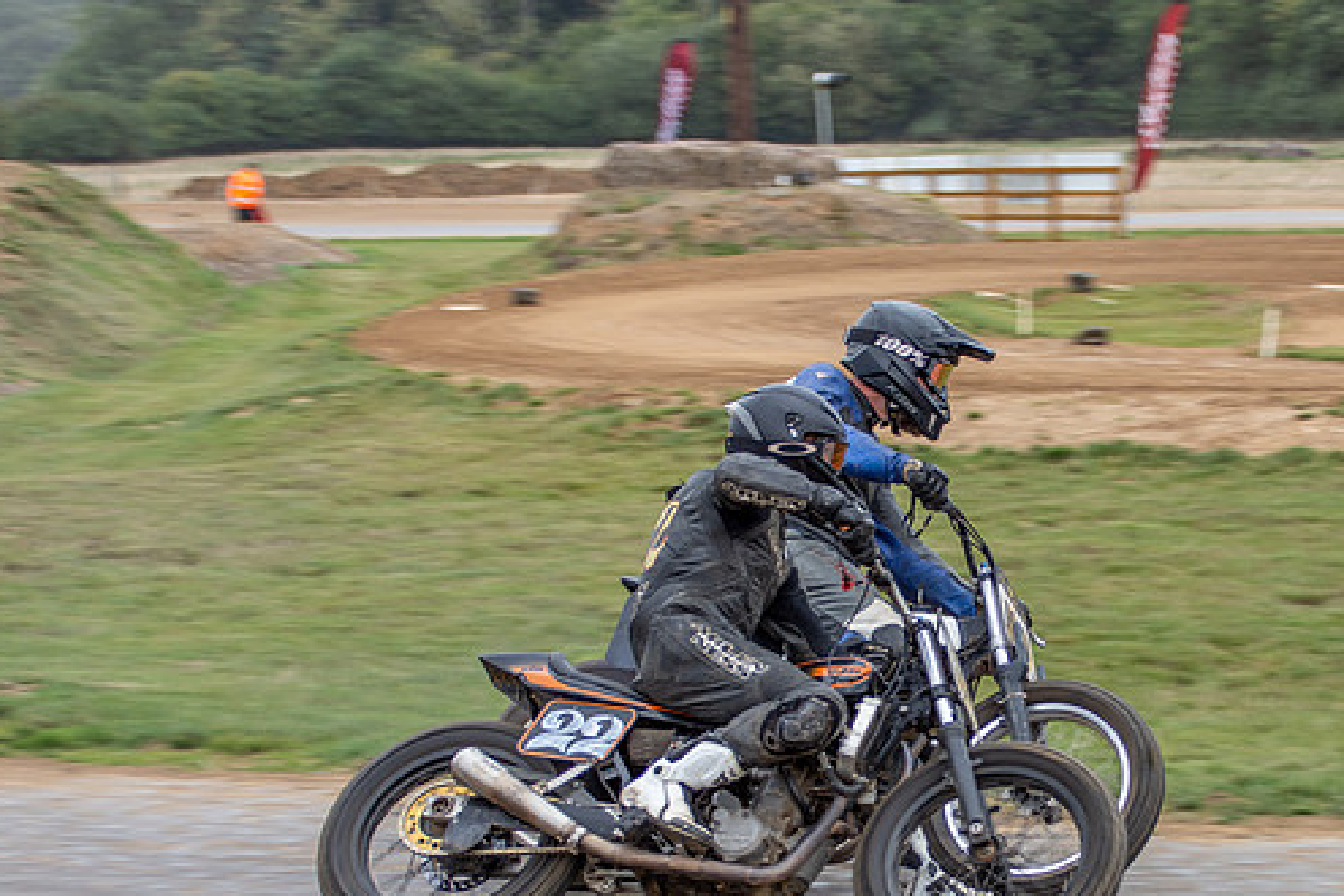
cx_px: 977
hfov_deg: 14.0
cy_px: 549
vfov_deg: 9.4
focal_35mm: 146
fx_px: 5450
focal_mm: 60
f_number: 6.3
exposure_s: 1/320
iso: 100
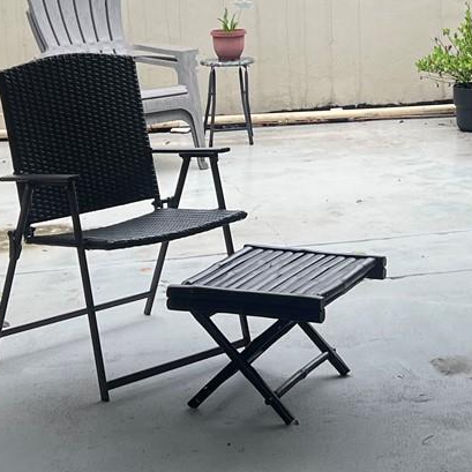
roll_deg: +1.9
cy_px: 18
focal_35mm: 90
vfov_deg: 18.9
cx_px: 429
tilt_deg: -6.8
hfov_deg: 18.9
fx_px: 1388
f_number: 1.5
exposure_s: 1/687
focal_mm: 5.7
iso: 50
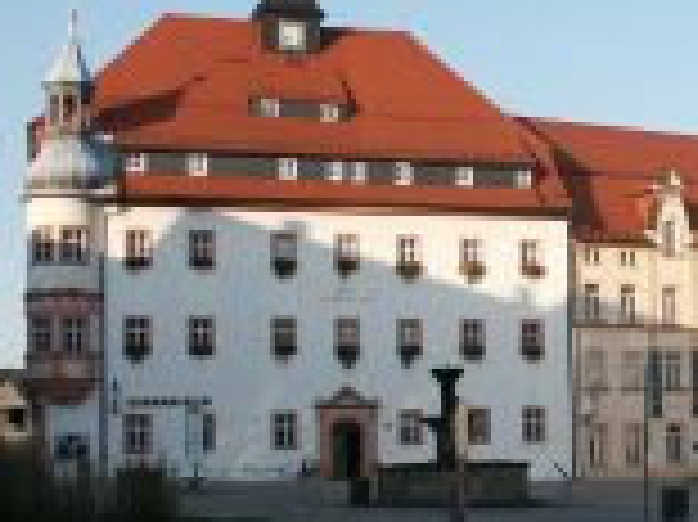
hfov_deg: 24.4
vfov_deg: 19.6
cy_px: 288
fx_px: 1511
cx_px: 752
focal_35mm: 75
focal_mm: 7.54
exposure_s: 1/350
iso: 100
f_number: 5.6
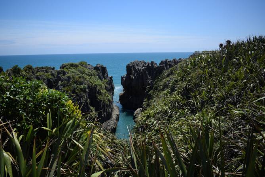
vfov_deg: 45.0
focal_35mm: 29
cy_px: 82
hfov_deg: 63.6
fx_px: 214
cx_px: 124
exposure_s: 1/1600
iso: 100
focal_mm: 18
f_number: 3.5
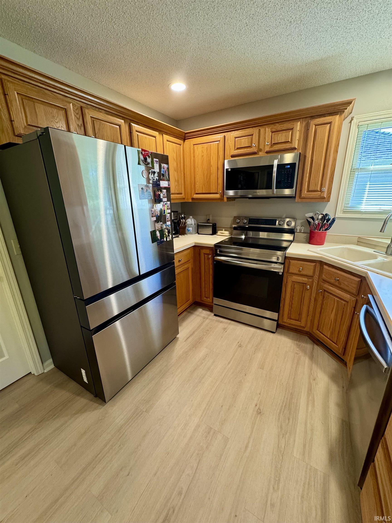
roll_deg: +0.7
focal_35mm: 14
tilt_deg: -18.1
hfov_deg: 85.7
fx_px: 211
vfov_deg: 102.1
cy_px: 262
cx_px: 196
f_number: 2.2
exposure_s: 1/60
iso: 200
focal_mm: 2.22
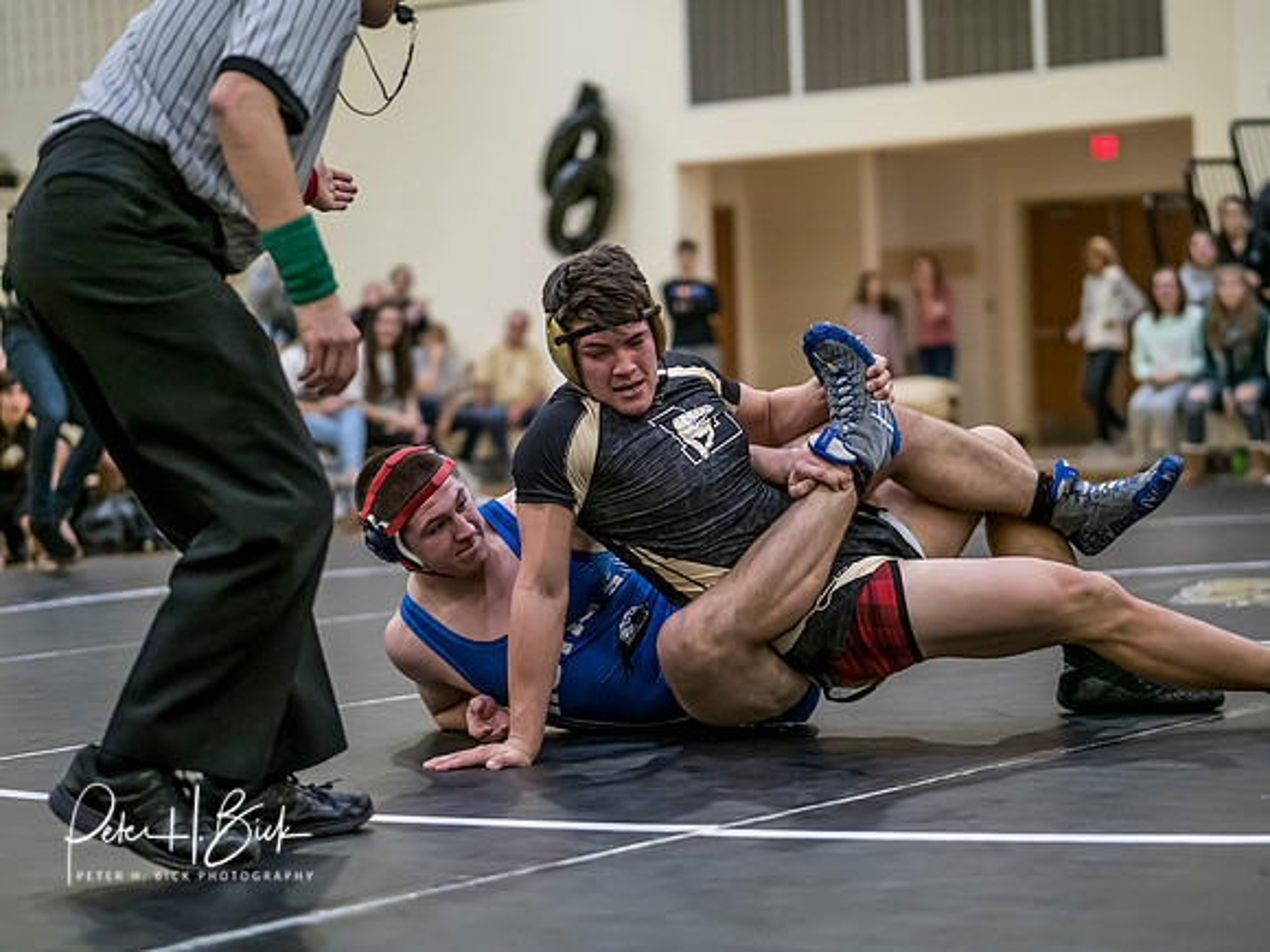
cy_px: 476
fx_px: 3302
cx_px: 635
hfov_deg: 21.8
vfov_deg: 16.4
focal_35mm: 90
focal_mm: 45
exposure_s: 1/1600
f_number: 1.2
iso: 2500
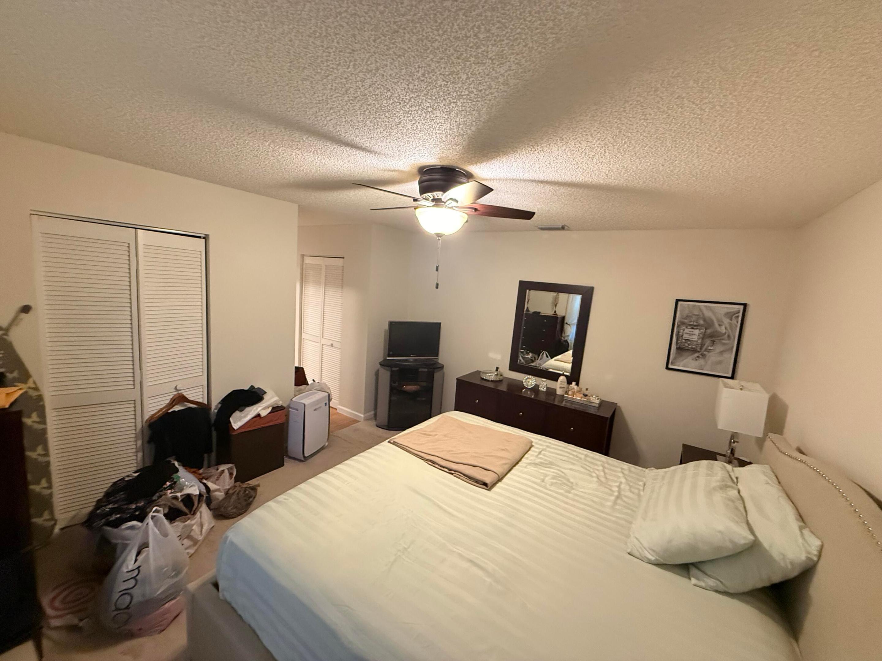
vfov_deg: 85.7
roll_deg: -3.9
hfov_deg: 102.1
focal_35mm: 14
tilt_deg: -8.1
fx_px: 357
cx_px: 441
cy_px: 330
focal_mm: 2.22
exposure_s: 1/60
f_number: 2.2
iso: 640
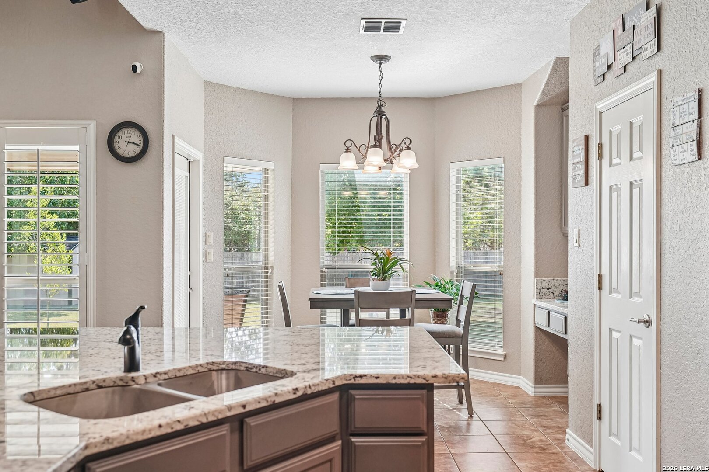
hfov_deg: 60.3
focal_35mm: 31
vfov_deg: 42.3
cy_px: 236
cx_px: 354
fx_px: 610
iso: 400
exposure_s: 1/125
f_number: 4
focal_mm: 31
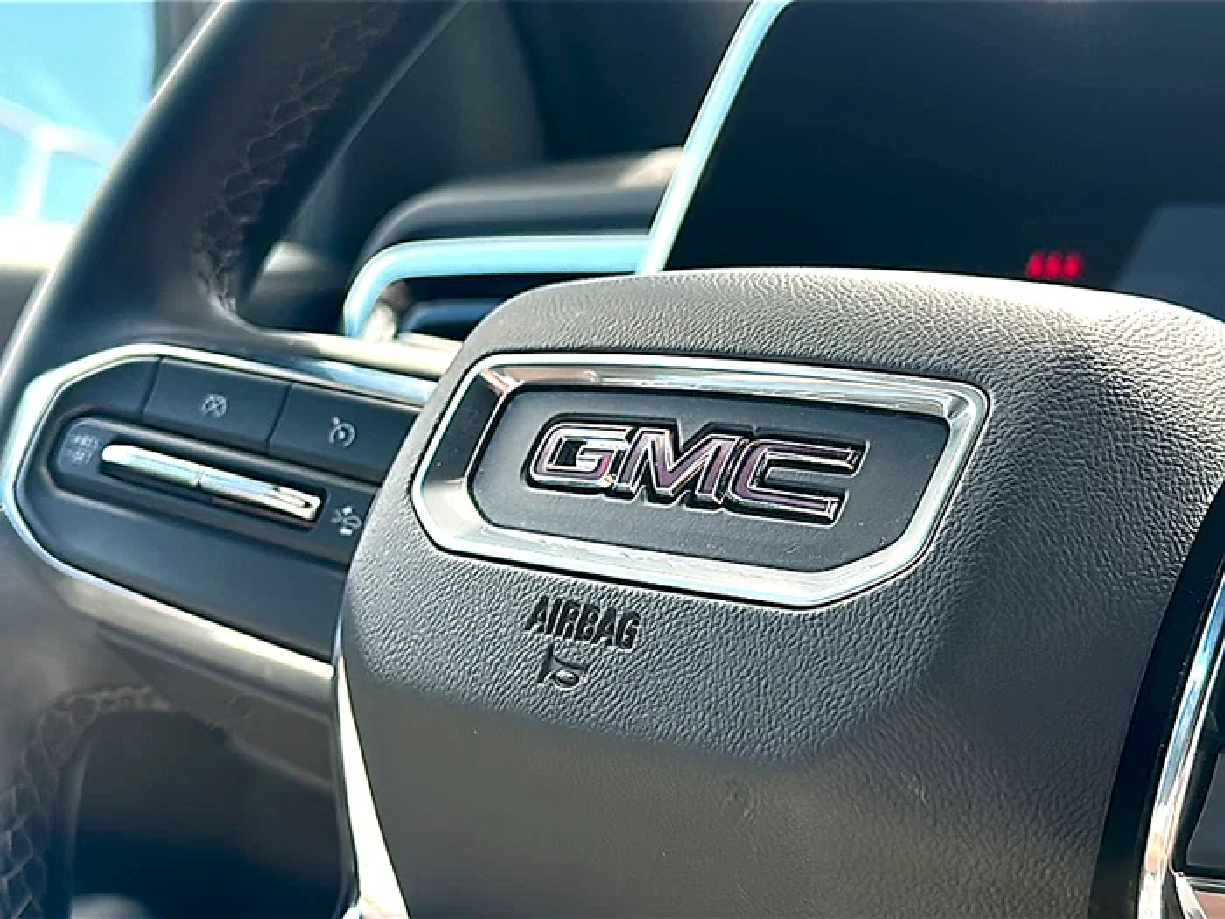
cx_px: 612
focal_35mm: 46
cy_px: 460
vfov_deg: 31.5
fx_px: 1628
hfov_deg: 41.2
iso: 80
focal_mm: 6.86
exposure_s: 1/489
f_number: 1.78
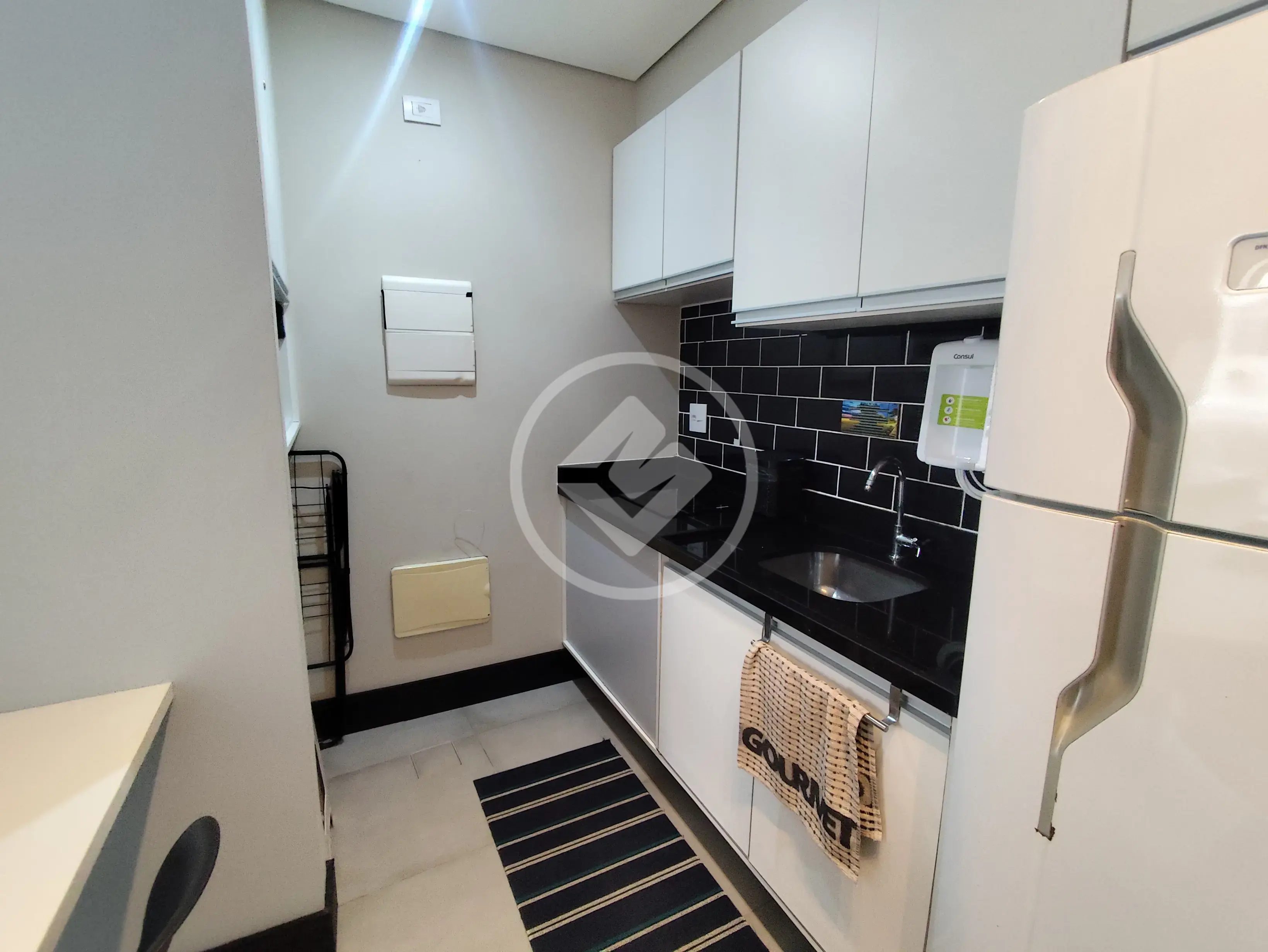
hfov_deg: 94.5
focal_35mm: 16
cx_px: 634
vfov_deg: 78.2
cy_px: 476
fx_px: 586
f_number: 2.2
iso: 500
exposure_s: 1/60
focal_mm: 1.65
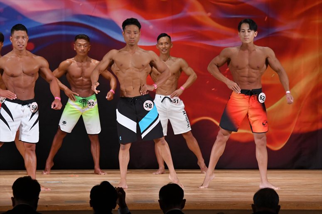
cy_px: 107
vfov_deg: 6.1
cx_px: 161
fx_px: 2012
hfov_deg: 9.2
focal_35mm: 225
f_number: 5.6
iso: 3200
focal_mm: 150
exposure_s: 1/400
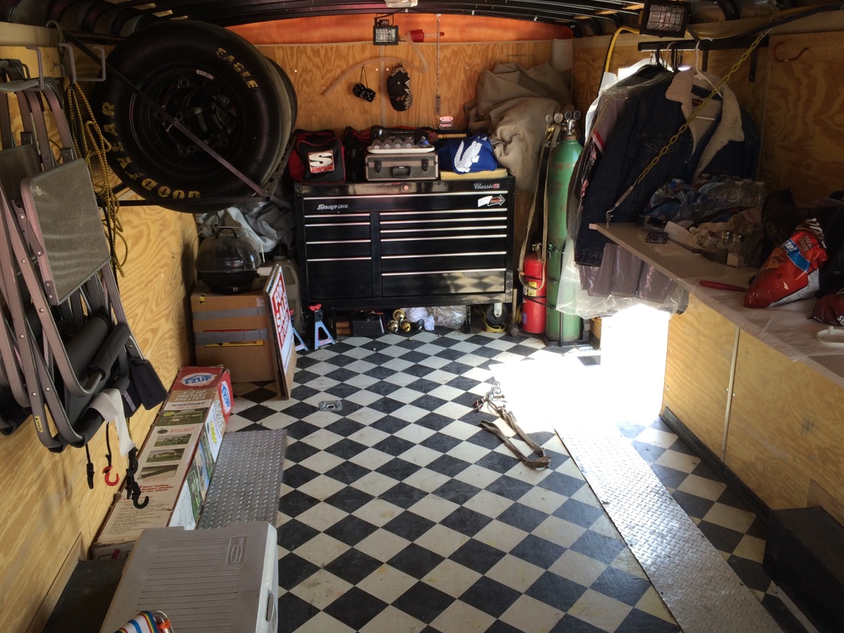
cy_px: 318
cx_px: 411
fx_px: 780
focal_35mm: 32
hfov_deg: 56.8
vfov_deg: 44.2
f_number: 2.2
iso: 50
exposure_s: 1/120
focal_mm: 4.12
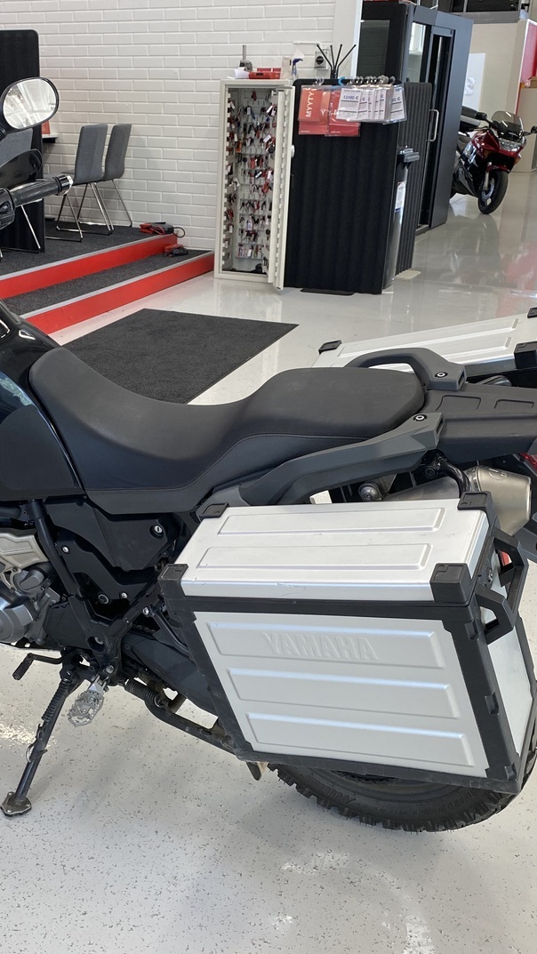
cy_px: 476
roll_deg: -1.2
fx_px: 961
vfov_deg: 52.8
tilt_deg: -21.3
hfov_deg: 30.7
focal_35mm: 38
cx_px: 142
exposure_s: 1/100
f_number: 1.8
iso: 80
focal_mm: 4.25
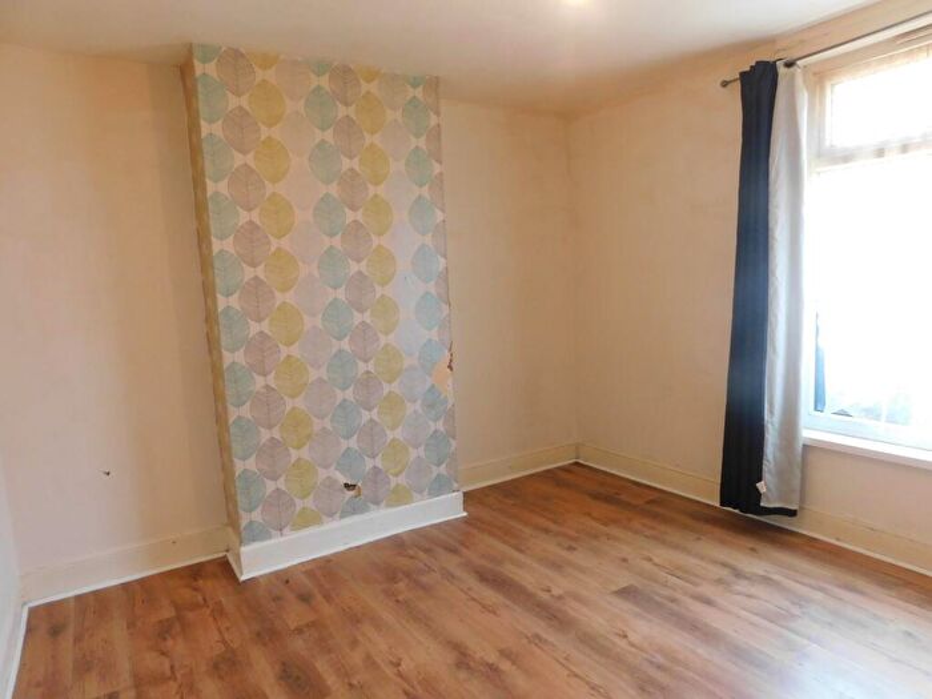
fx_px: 619
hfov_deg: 73.9
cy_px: 350
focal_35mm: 23
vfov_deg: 58.9
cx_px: 466
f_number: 3
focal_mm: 4
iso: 320
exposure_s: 1/30
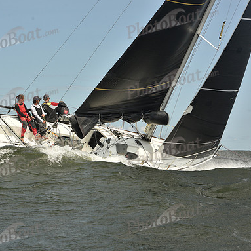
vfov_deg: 19.3
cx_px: 93
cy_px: 126
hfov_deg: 19.3
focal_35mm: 90
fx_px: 738
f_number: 10
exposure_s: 1/800
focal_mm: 70
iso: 250
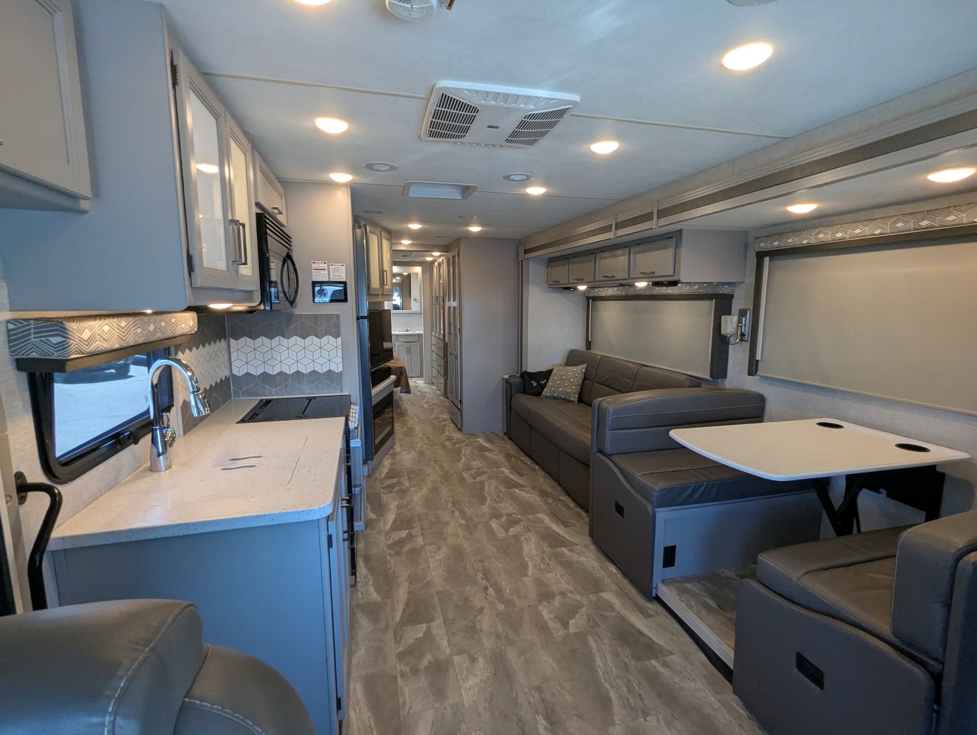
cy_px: 368
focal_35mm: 16
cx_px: 488
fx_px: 452
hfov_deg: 94.4
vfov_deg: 78.2
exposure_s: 1/179
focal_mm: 2.35
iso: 196
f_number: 2.2
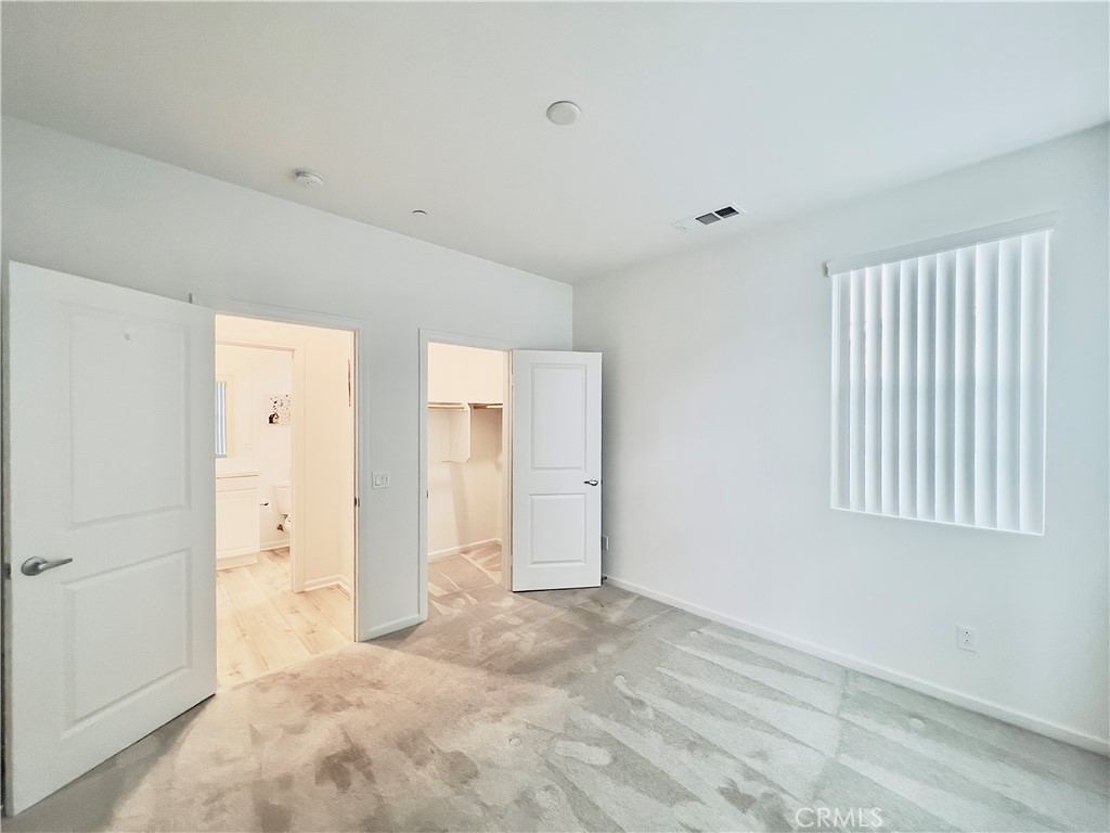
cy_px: 416
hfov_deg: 106.2
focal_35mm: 13
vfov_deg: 89.9
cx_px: 555
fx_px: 417
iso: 250
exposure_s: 1/120
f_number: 1.8
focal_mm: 1.57
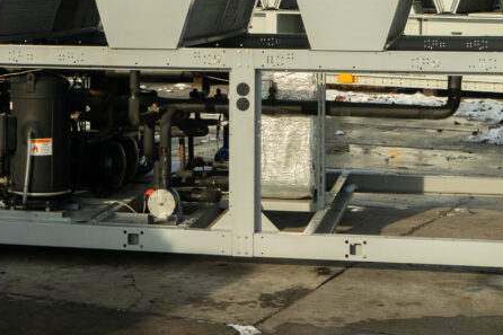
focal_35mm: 85
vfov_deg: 15.8
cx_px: 226
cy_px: -1
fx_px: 1187
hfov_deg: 23.9
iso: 200
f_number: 8
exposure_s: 1/320
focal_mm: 37
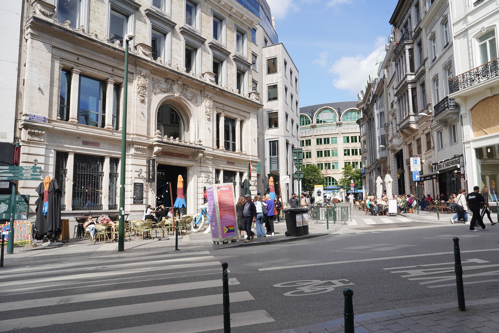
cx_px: 250
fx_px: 333
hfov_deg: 73.7
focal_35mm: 24
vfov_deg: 53.1
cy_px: 166
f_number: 13
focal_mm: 24
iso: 100
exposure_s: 1/100
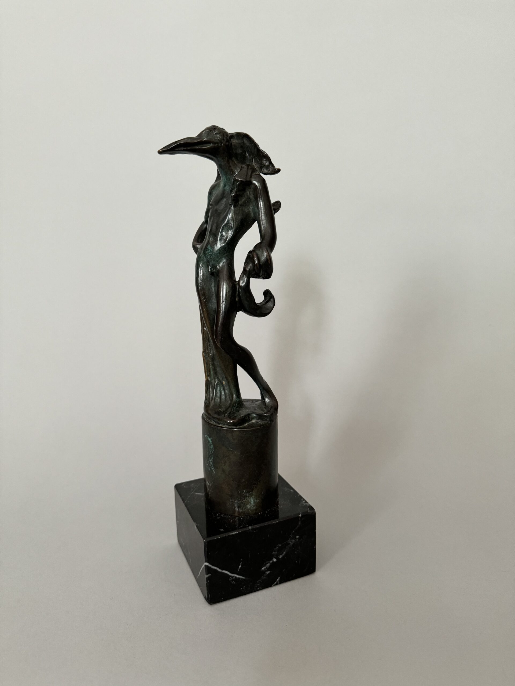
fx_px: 476
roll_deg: +0.6
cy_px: 343
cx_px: 258
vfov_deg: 71.6
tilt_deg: -11.9
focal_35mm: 24
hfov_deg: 56.8
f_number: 1.78
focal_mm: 6.86
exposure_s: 1/60
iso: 320
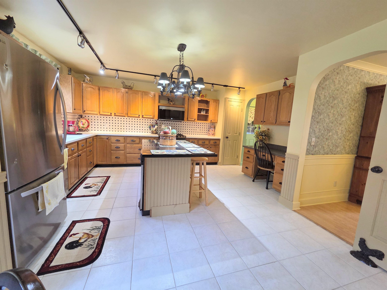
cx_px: 194
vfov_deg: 89.9
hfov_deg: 106.2
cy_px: 145
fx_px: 145
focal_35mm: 13
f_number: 2.2
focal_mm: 2.2
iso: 250
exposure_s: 1/60
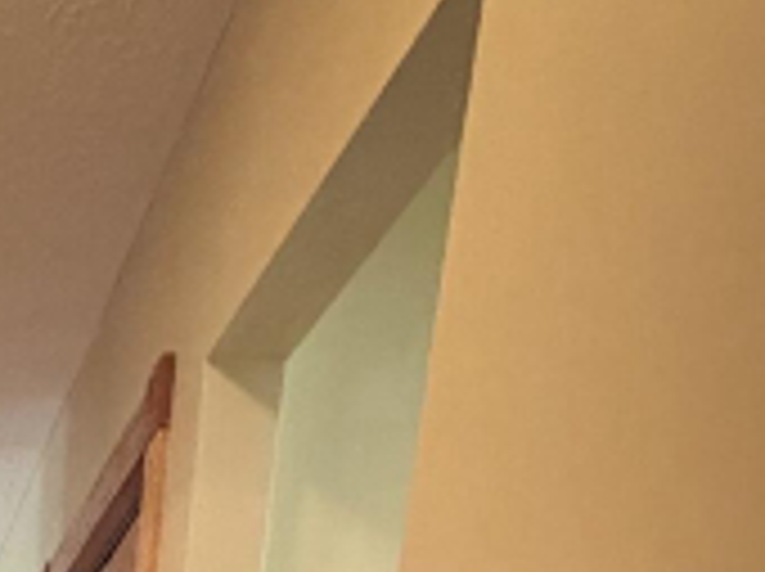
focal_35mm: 55
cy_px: 1416
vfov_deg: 14.6
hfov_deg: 29.7
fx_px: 1214
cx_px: -166
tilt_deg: -19.6
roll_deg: -1.0
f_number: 2.2
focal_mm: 2.22
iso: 800
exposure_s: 1/40
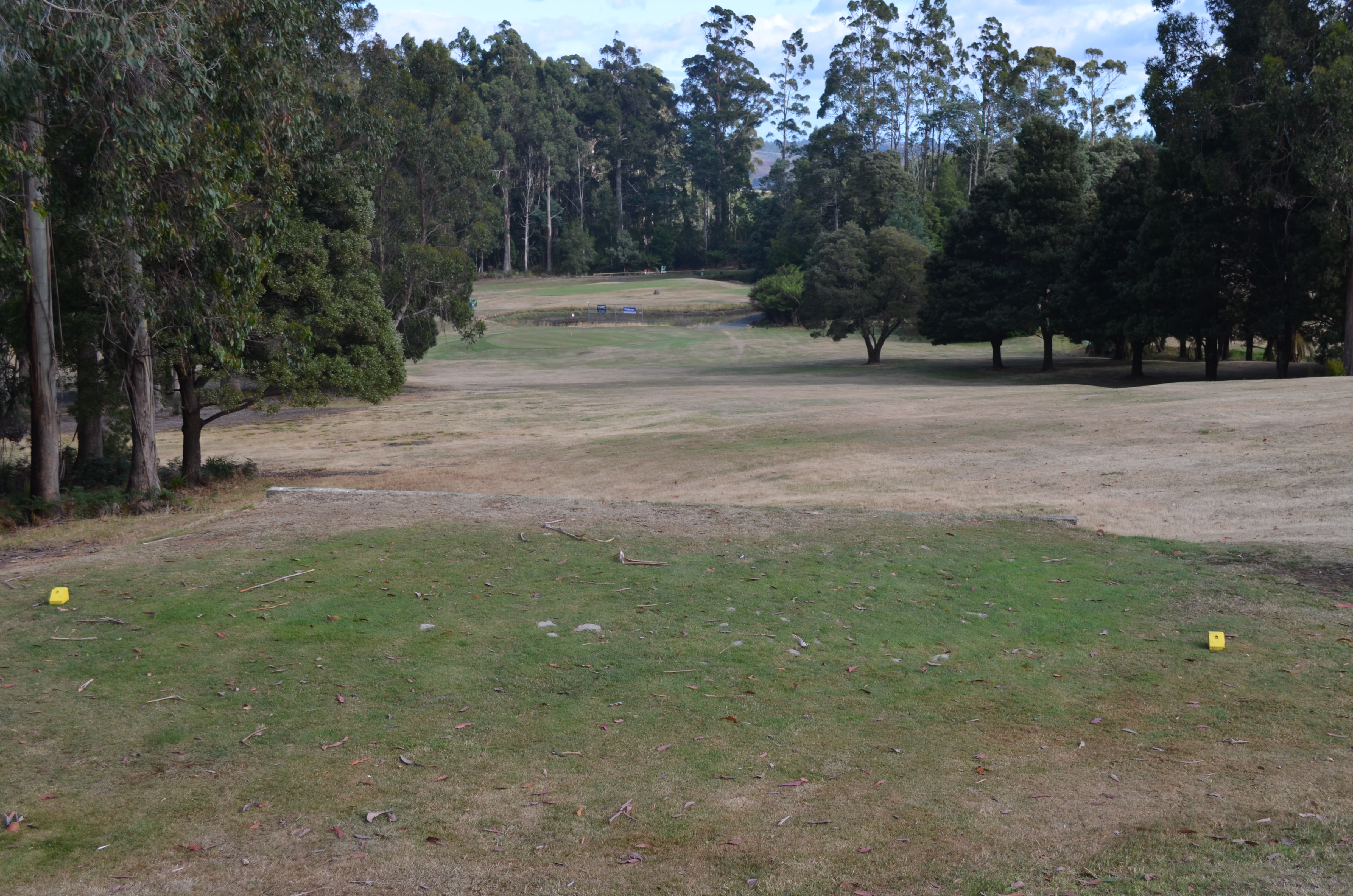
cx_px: 676
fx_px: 1800
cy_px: 448
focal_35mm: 48
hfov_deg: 41.2
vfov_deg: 28.0
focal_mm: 32
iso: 100
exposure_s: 1/180
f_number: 6.7
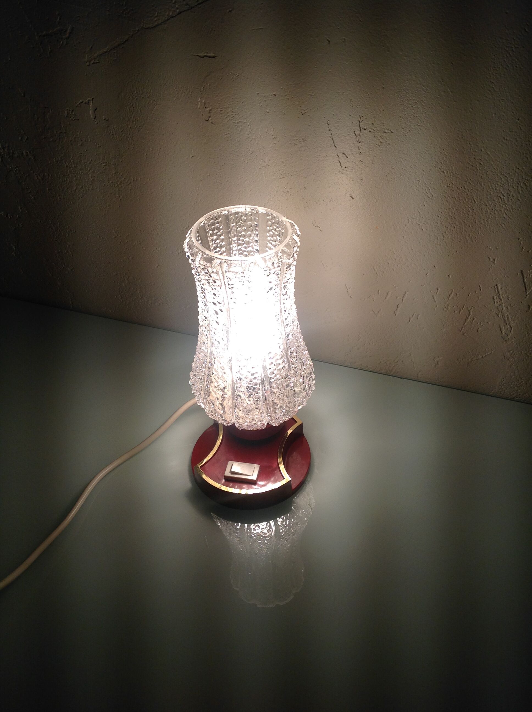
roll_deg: +3.3
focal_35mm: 35
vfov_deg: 52.7
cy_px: 356
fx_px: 719
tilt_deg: -42.3
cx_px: 266
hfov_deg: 40.6
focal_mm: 4.28
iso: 50
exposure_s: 1/176
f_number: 2.4
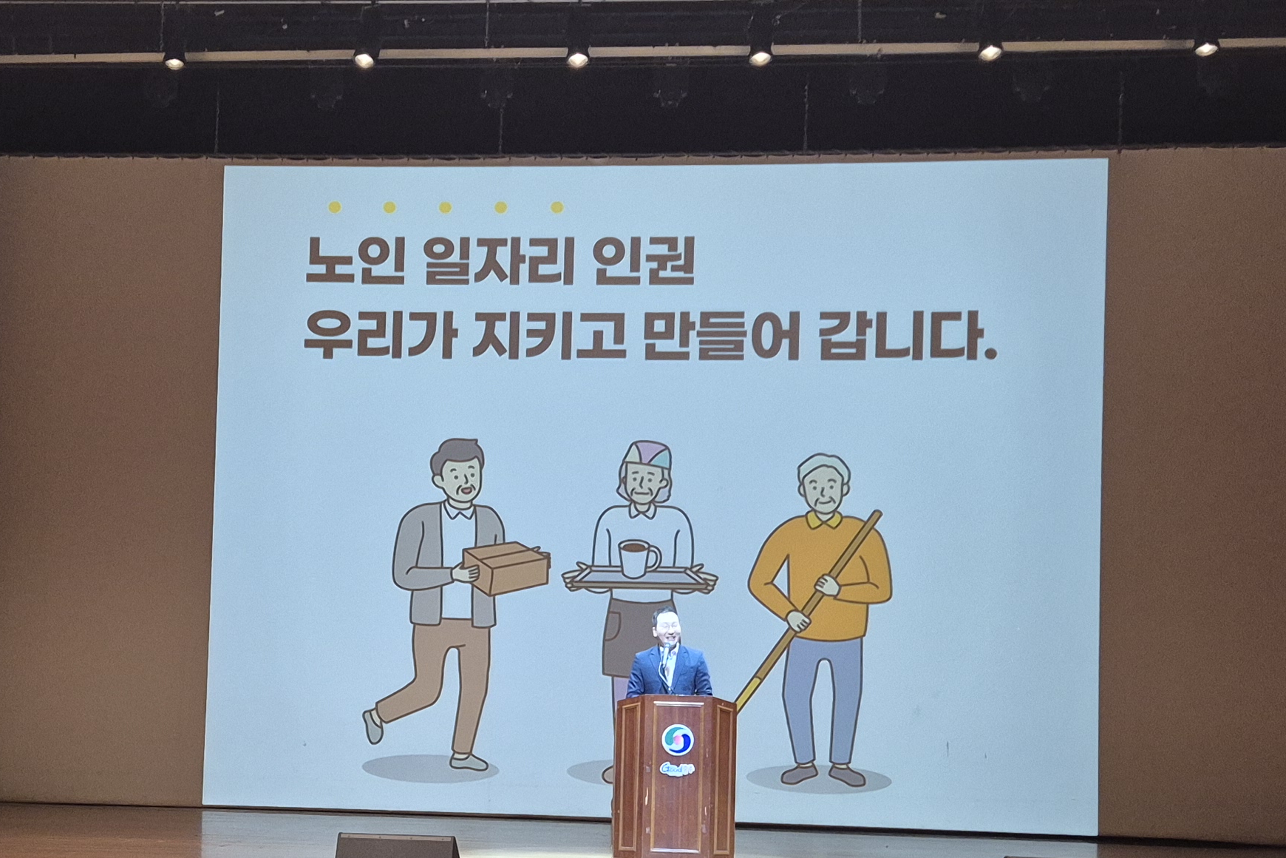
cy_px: 695
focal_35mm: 55
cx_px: 392
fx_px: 1965
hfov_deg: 35.8
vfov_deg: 24.2
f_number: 1.8
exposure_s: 1/120
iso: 500
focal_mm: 5.4
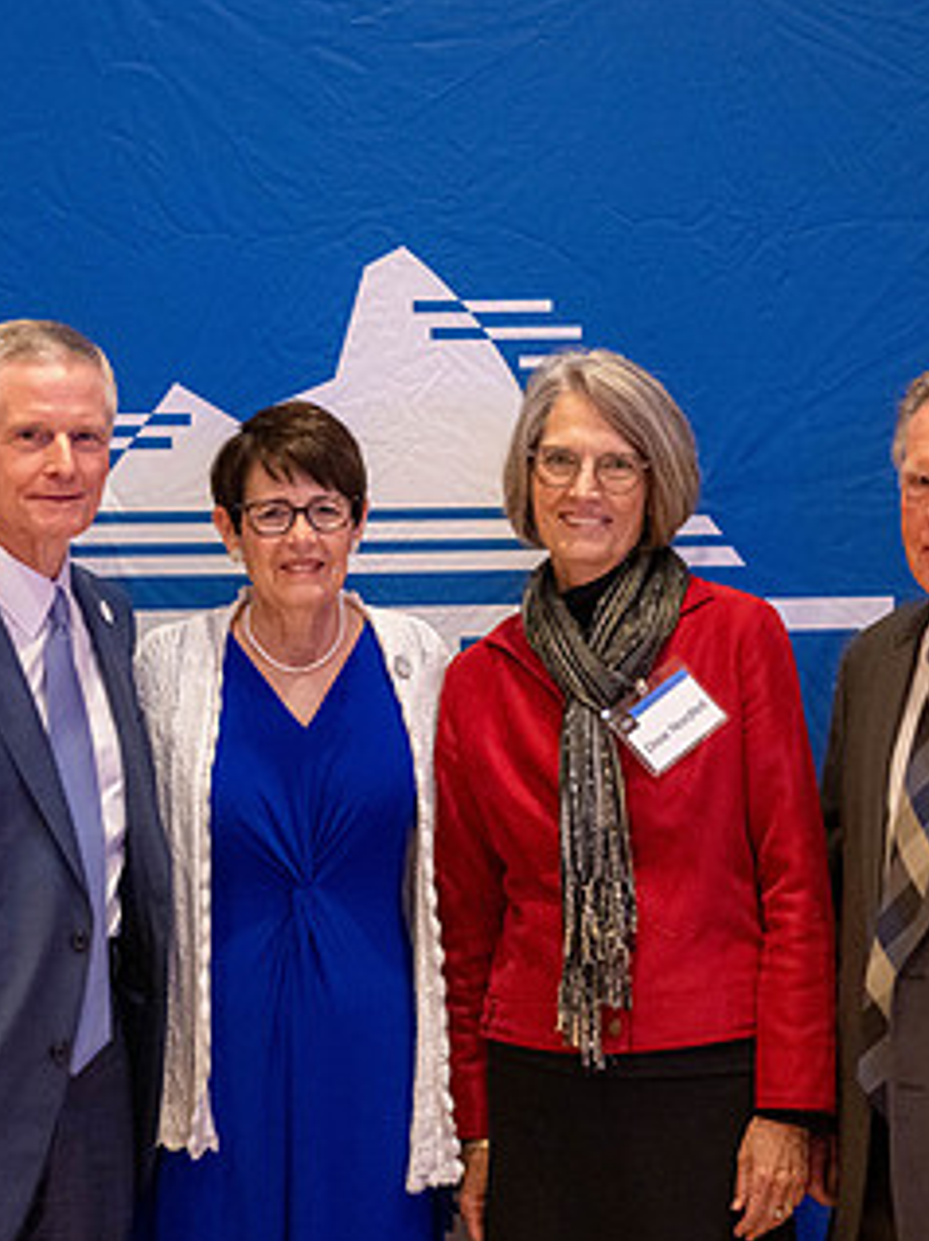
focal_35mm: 91
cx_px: 422
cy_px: 649
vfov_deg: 21.6
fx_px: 3261
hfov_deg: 16.2
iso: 5000
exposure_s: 1/200
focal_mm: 50
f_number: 1.8
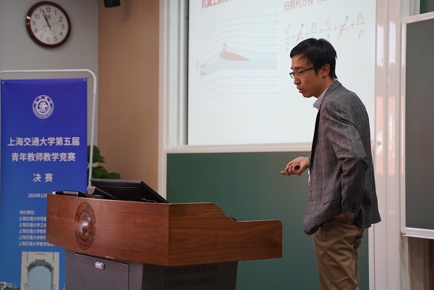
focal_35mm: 64
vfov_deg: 21.2
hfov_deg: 31.4
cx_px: 217
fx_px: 771
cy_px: 145
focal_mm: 64
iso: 400
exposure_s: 1/160
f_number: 2.8
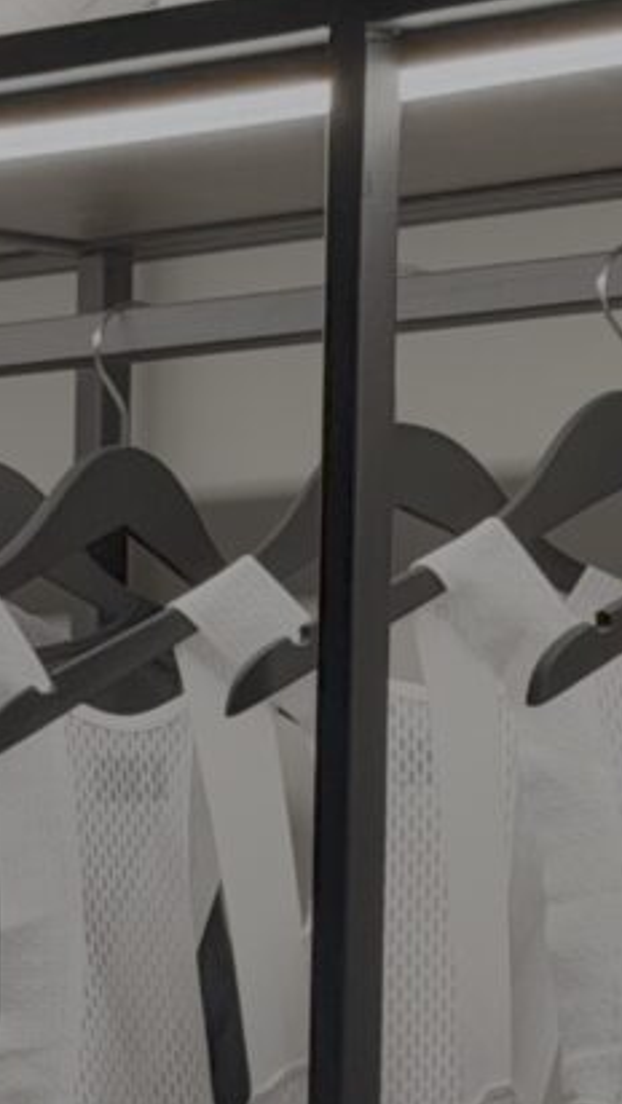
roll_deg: -0.9
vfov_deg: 10.6
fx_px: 5947
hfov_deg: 6.0
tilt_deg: +2.7
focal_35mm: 203
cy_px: 793
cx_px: 300
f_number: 1.78
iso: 160
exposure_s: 1/122
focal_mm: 6.76
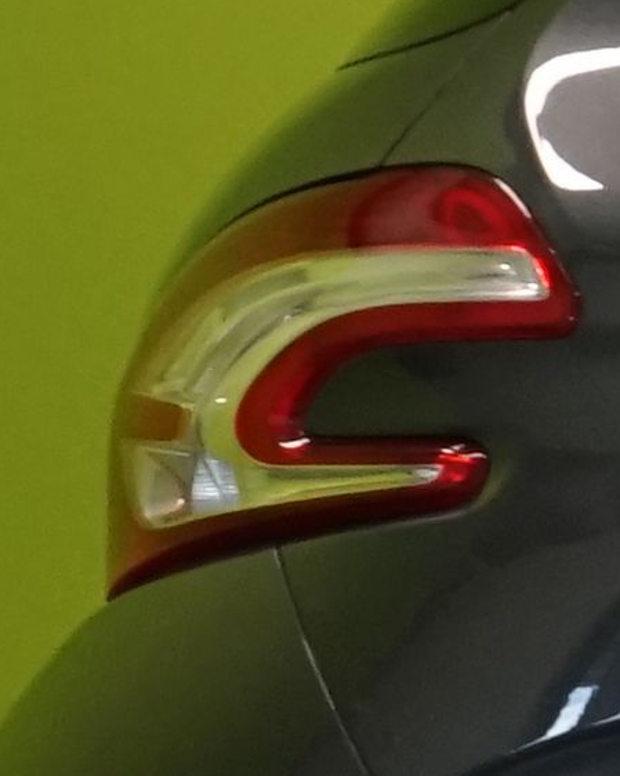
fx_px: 8746
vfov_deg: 5.1
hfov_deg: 3.7
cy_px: 790
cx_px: 3154
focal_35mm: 381
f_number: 7.1
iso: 1600
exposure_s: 1/30
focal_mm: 38
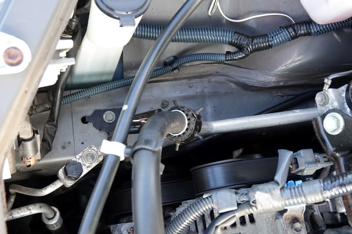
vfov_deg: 27.0
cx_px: 176
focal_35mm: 50
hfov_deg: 39.6
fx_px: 489
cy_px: 117
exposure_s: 1/50
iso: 320
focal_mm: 18.21
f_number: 3.2
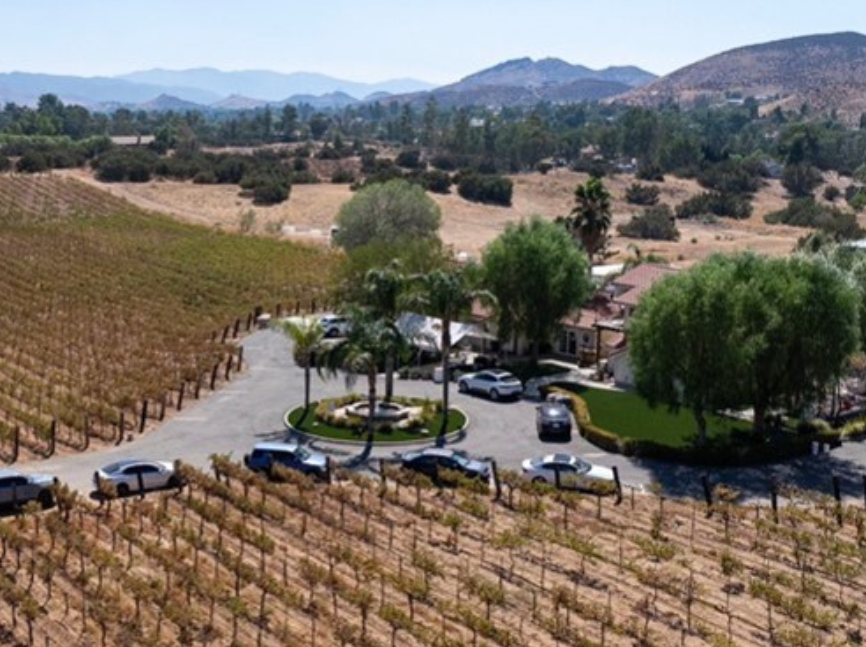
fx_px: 1250
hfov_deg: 37.6
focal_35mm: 50
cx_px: 255
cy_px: 352
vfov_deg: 29.0
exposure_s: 1/5000
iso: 160
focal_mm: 12.29
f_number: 2.8
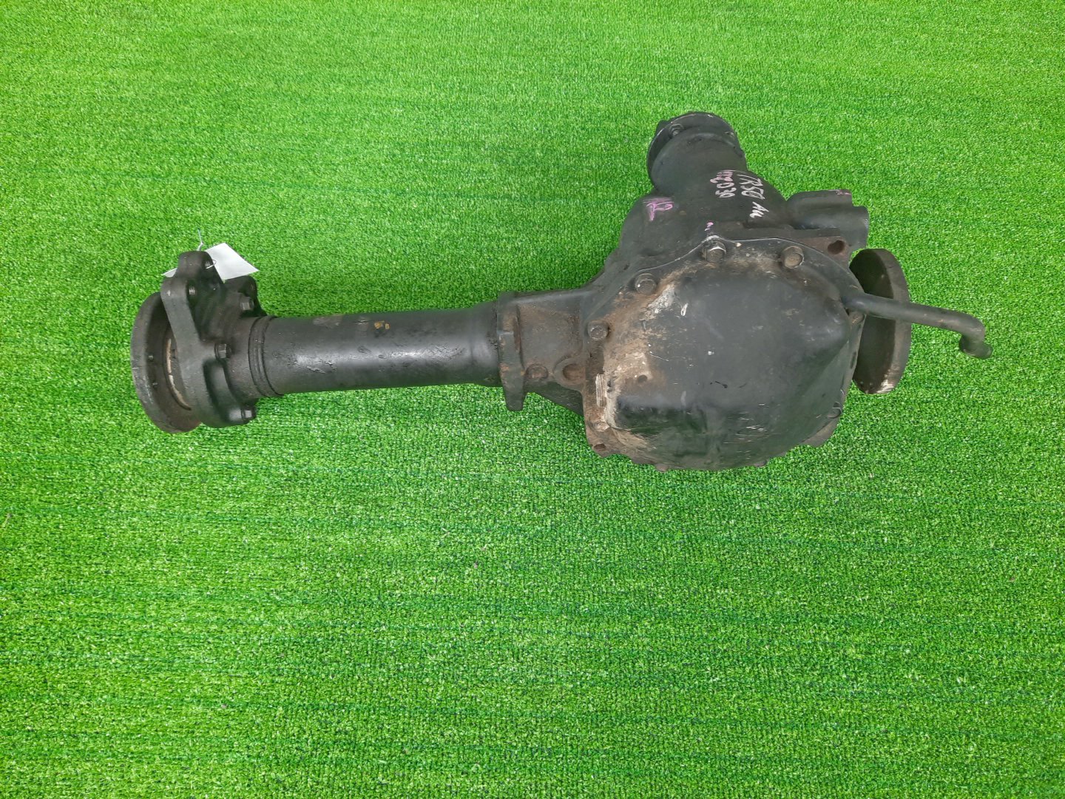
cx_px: 532
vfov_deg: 54.9
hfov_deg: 69.4
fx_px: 769
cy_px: 400
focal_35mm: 25
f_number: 2
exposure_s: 1/50
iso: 182
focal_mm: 4.6
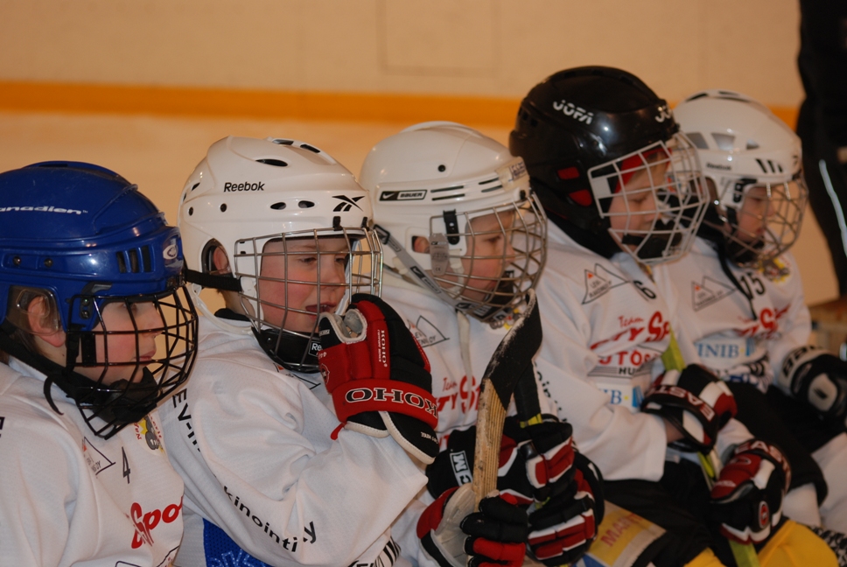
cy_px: 284
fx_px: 2756
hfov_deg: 17.5
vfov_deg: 11.7
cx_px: 424
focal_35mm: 117
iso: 200
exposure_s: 1/60
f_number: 4.2
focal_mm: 78
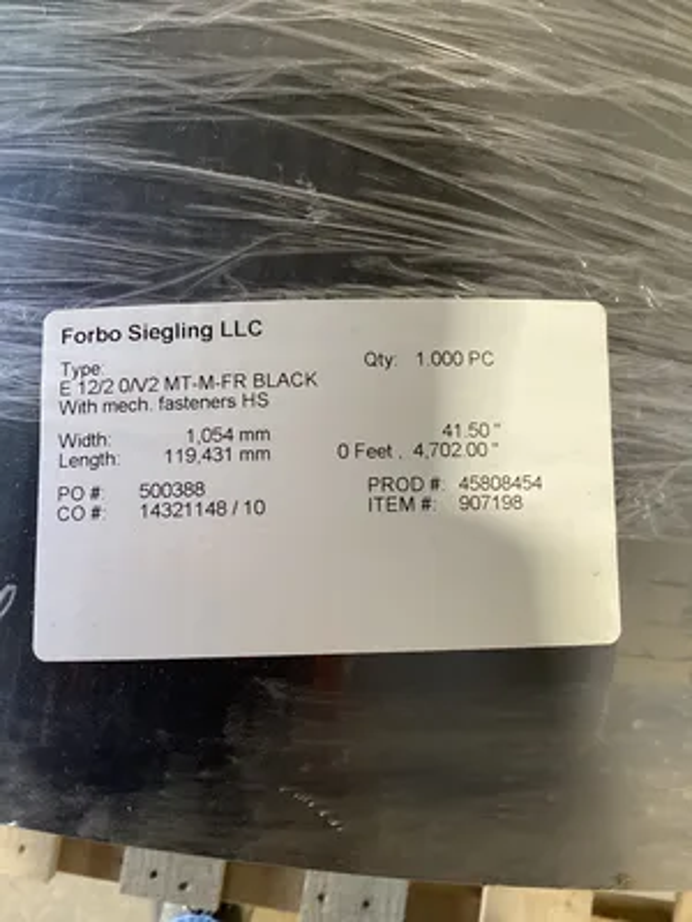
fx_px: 826
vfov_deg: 58.4
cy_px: 461
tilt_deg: -79.5
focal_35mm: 31
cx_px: 346
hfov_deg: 45.4
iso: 320
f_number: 2.4
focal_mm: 3.3
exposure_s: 1/40
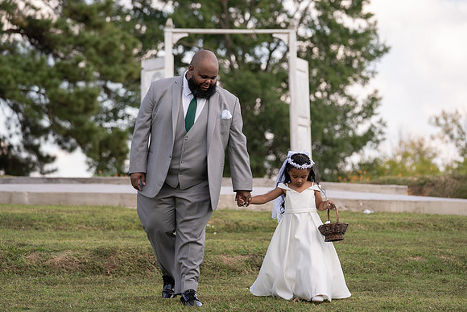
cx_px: 238
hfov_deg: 15.2
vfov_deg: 10.2
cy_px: 156
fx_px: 1744
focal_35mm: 134
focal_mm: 130
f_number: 4
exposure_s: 1/400
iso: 100
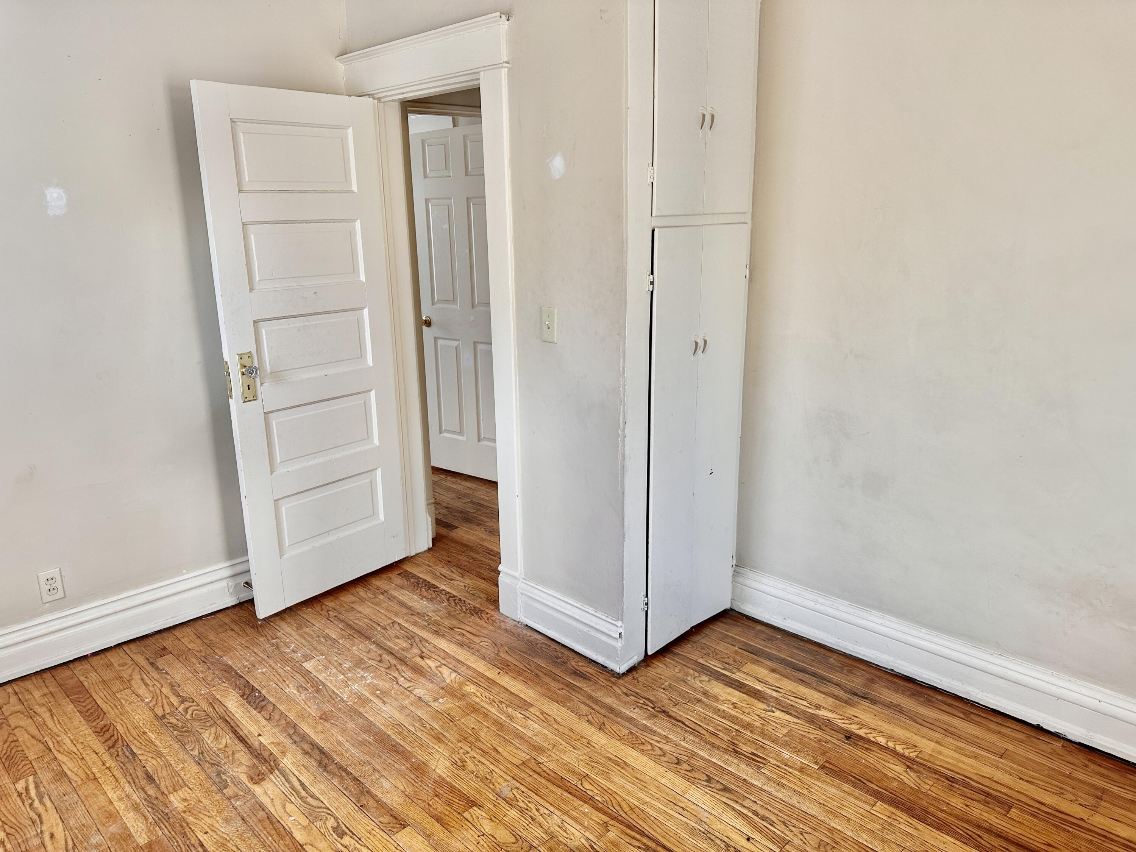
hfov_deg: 71.6
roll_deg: +1.4
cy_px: 426
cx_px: 568
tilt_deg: -16.5
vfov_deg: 56.8
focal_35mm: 24
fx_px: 788
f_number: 1.78
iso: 80
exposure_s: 1/120
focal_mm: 6.86
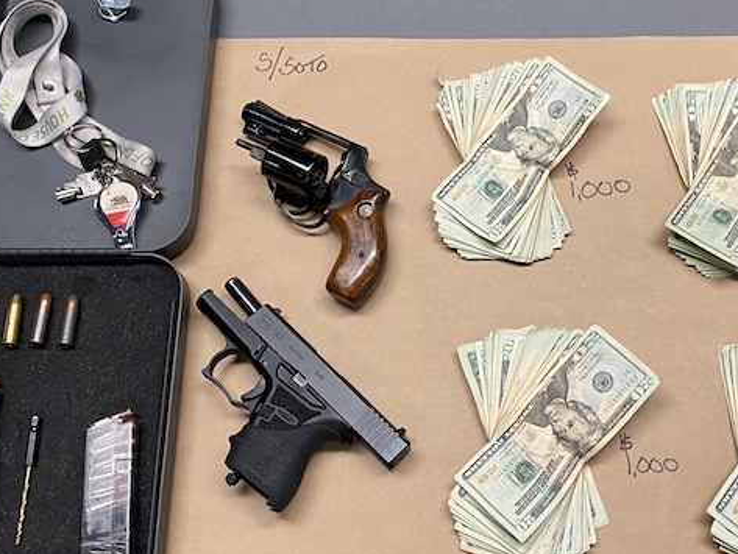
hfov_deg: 42.3
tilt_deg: -72.1
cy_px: 293
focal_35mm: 44
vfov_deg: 32.9
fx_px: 938
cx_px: 501
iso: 160
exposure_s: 1/60
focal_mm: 4.25
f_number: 1.8
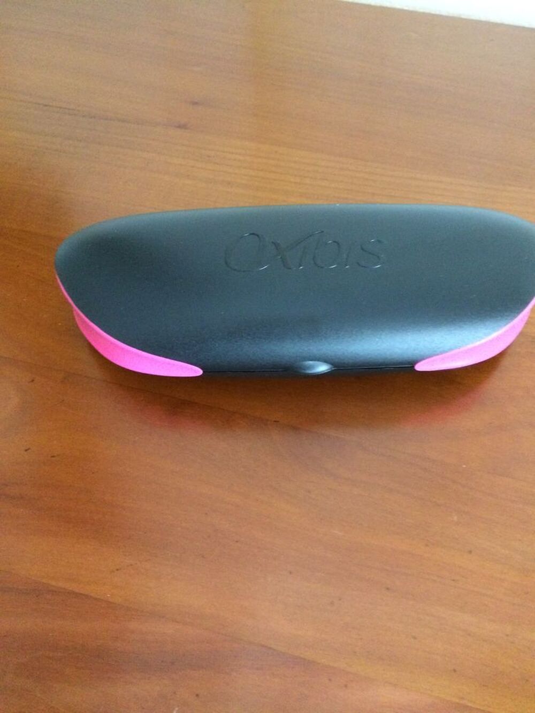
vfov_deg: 61.7
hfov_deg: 48.2
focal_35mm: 29
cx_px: 268
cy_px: 356
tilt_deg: -60.8
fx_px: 598
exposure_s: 1/17
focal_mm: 4.15
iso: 500
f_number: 2.2
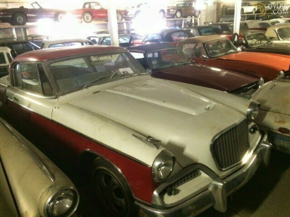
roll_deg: +4.0
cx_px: 145
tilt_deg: -19.5
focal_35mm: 29
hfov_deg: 61.7
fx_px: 243
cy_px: 108
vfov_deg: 48.2
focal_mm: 4.15
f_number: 2.2
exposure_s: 1/17
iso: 320
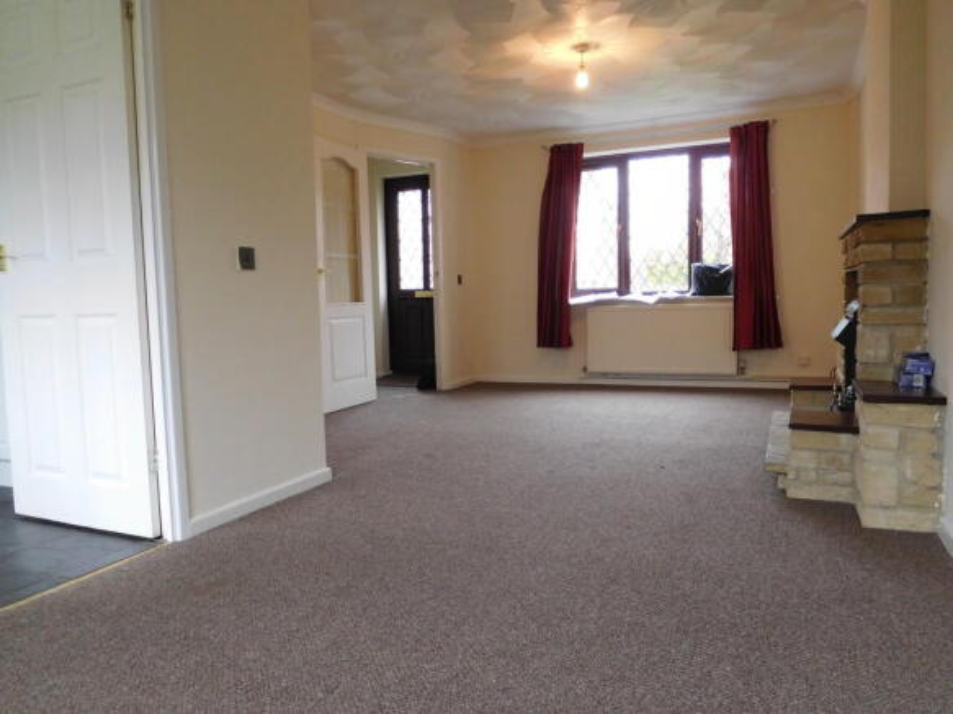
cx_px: 476
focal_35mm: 25
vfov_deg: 54.9
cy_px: 357
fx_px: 688
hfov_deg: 69.4
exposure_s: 1/25
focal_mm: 4.5
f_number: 3.4
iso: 400
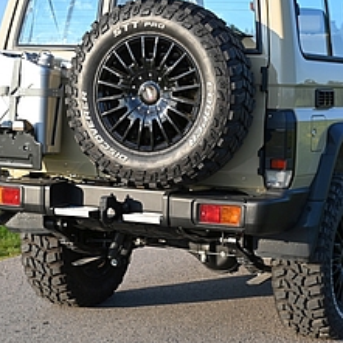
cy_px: 124
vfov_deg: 18.6
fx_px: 1043
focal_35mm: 93
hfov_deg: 18.6
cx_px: 225
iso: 125
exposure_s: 1/250
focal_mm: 42
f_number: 5.6
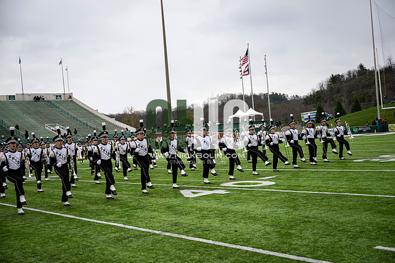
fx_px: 461
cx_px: 198
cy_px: 132
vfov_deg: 31.9
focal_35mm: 42
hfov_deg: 46.4
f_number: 2.8
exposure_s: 1/500
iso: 100
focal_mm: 42
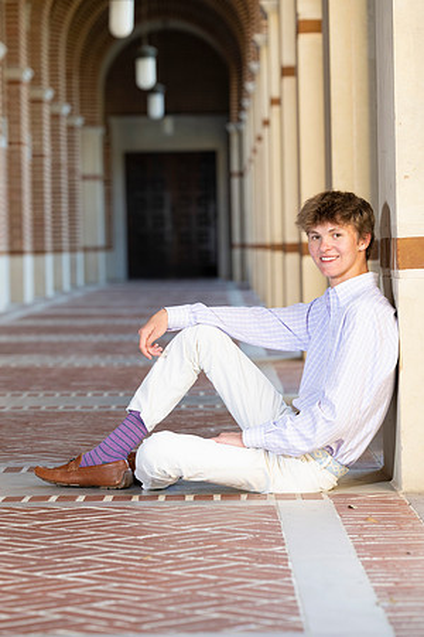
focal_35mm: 145
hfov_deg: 9.5
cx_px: 212
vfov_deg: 14.2
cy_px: 318
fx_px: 2561
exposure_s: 1/200
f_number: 5.6
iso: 800
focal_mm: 145
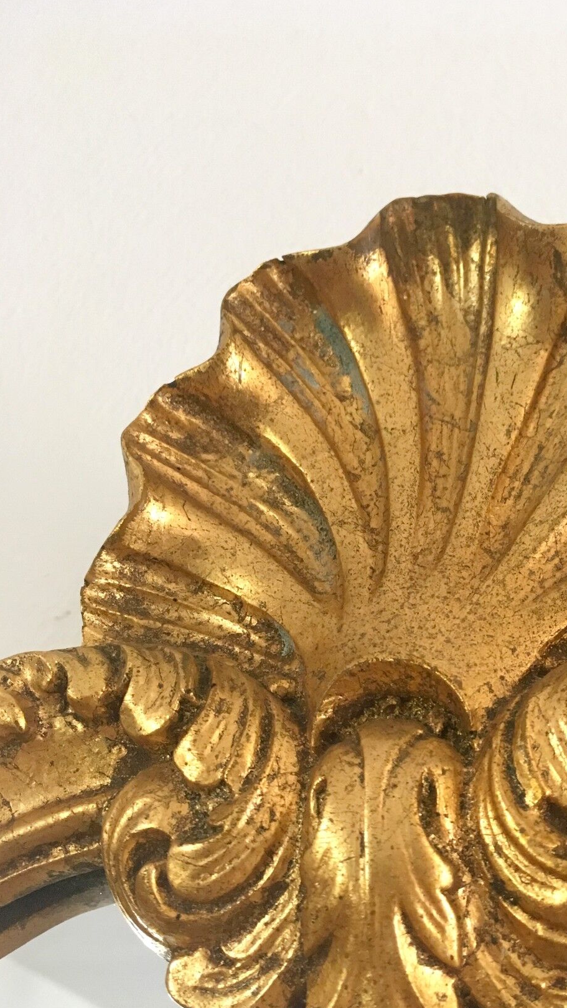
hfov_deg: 29.6
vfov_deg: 51.3
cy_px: 597
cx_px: 464
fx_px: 1043
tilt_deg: +36.7
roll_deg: -3.3
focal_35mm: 39
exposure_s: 1/33
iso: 160
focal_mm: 4.15
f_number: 2.2
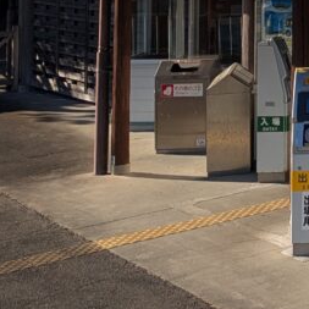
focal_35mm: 112
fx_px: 1131
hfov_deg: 13.8
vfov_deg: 14.4
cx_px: 564
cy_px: -169
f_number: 1.89
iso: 48
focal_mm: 5.43
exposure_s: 1/3086
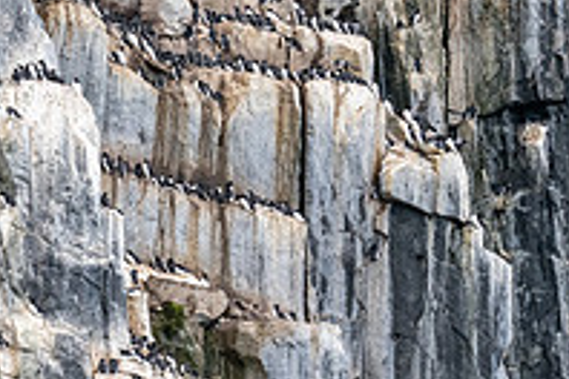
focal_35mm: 469
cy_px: 340
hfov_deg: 4.4
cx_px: -164
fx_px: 7412
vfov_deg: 2.9
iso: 1600
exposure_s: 1/1000
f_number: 8
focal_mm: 160
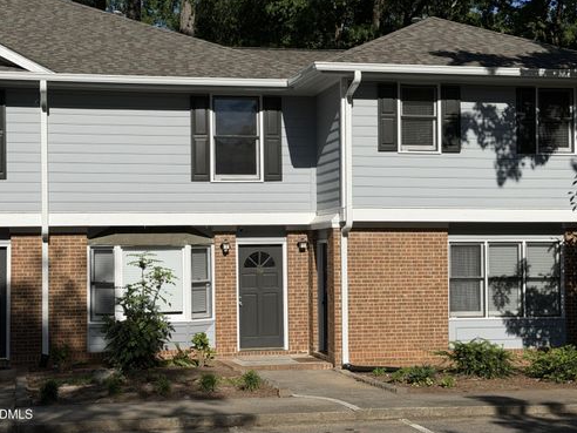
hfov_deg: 31.7
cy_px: 214
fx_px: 1017
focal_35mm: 61
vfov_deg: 24.0
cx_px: 291
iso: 80
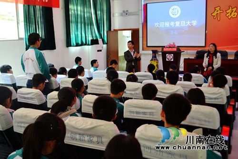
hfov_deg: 53.1
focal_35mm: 36
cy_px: 80
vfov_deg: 36.9
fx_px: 238
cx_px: 119
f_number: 4
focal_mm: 24
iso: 400
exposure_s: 1/20
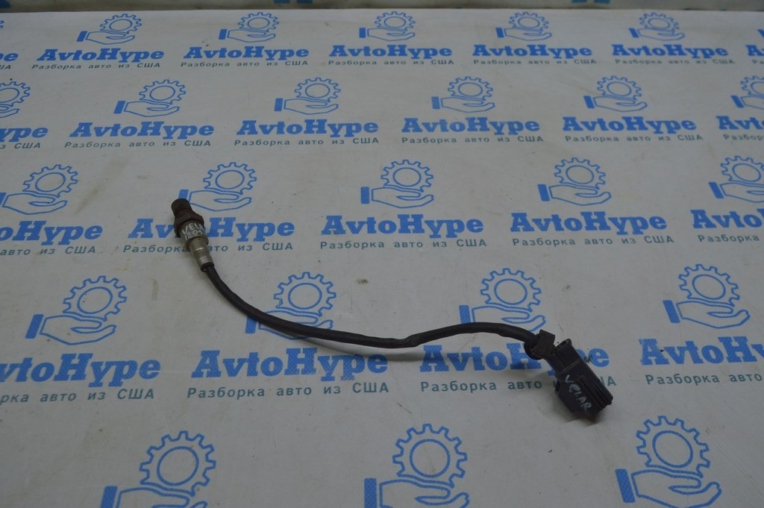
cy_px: 254
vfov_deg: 43.5
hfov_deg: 62.0
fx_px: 636
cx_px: 382
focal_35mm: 30
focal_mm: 20
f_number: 7.1
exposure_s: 1/80
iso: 400
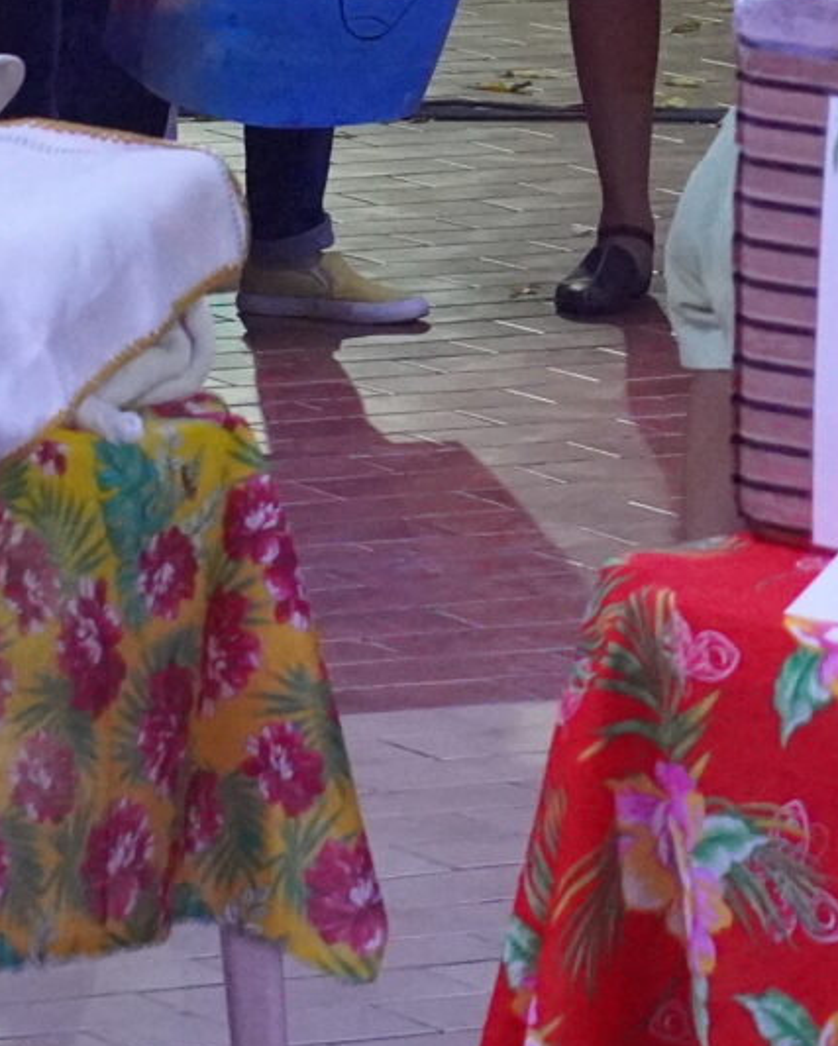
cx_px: 969
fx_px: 10470
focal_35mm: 338
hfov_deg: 4.6
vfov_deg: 5.7
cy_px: -425
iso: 6400
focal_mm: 50
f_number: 4
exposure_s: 1/160
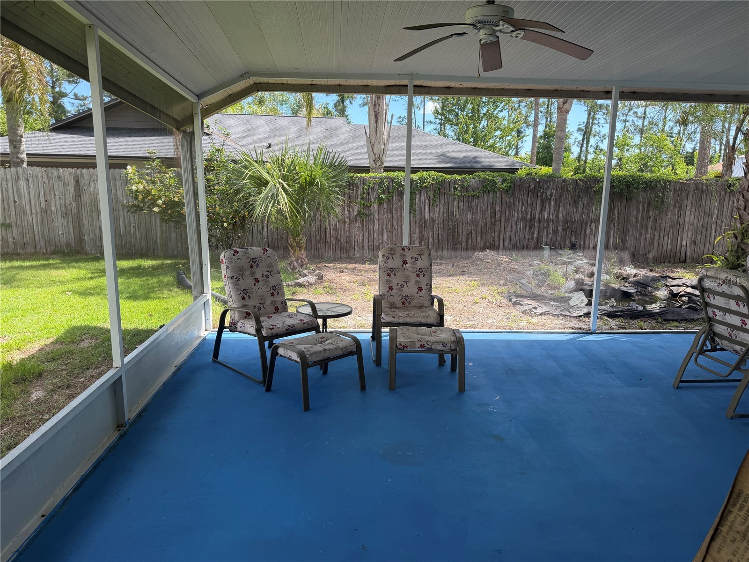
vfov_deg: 56.8
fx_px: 519
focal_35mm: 24
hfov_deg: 71.6
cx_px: 374
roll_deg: -0.6
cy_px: 281
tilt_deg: -12.1
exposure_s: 1/813
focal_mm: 6.76
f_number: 1.78
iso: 100
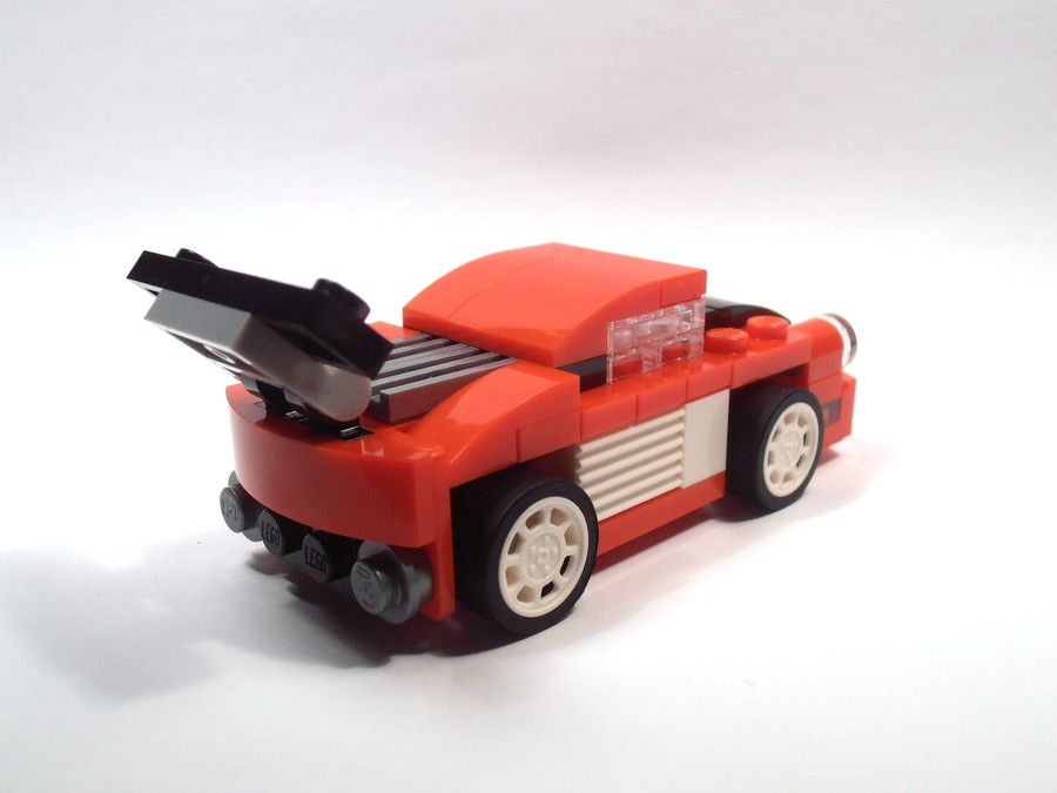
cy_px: 396
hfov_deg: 50.1
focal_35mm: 37
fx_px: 1130
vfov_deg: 38.7
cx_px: 528
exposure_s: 1/50
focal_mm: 6.61
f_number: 3.9
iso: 80
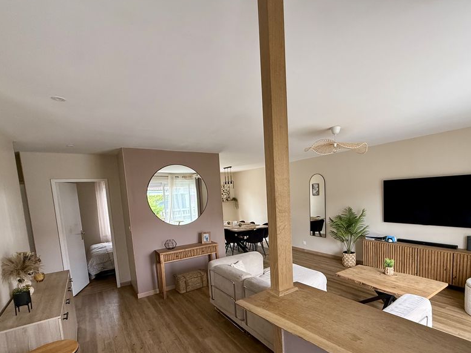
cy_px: 219
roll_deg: +2.8
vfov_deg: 70.5
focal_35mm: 18
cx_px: 262
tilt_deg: -6.7
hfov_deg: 87.4
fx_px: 245
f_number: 2.2
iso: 200
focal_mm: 2.22
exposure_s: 1/99
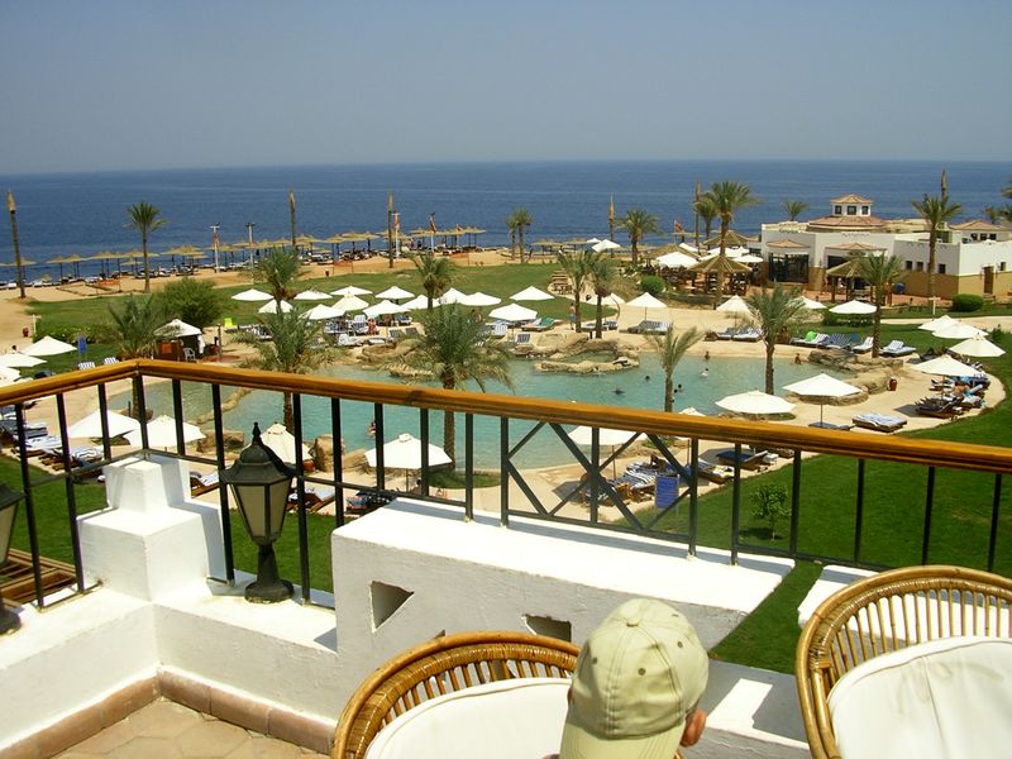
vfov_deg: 37.7
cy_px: 380
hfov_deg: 49.0
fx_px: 1111
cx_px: 506
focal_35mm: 38
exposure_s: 1/640
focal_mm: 5.8
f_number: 4.1
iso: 50
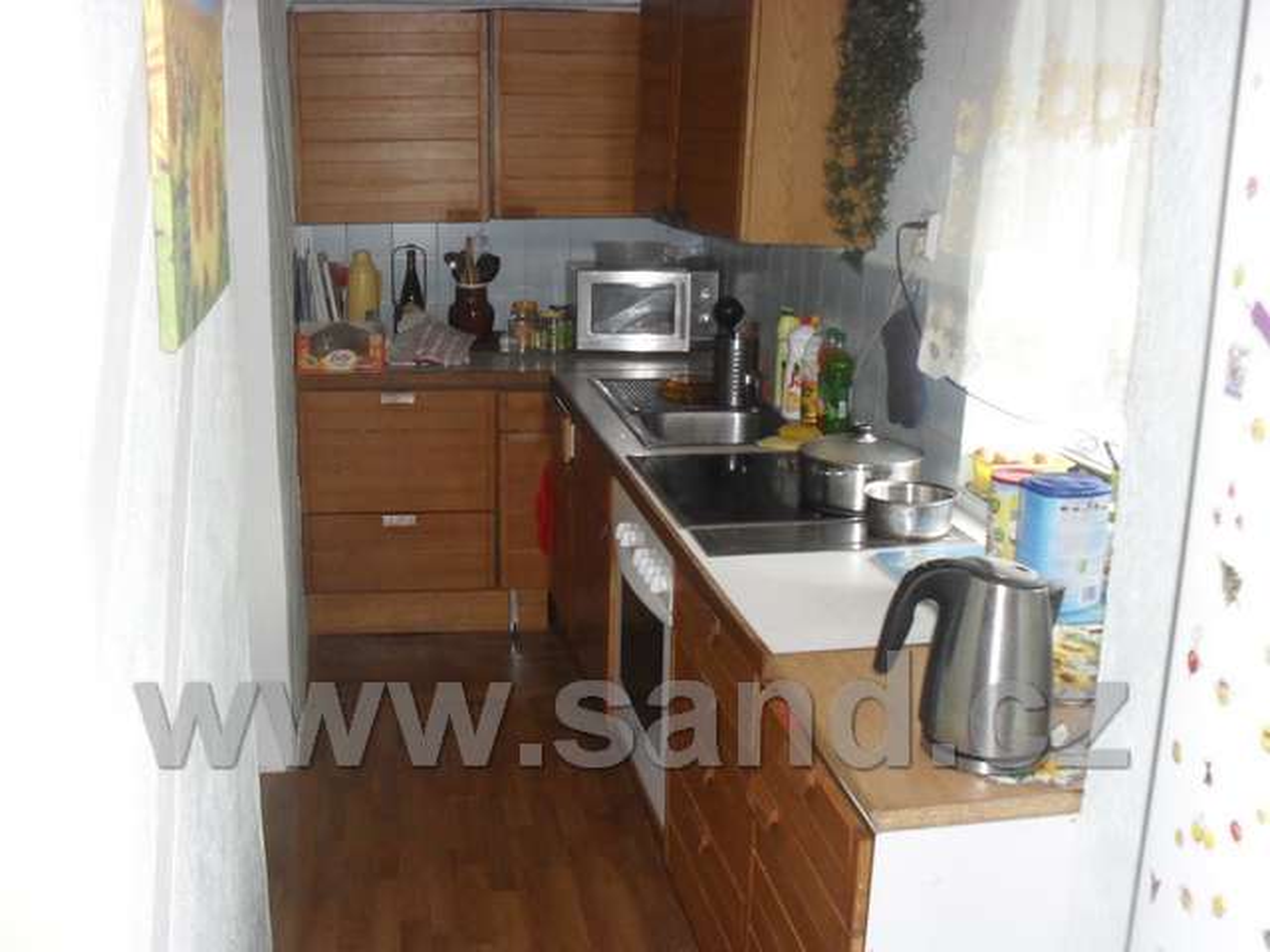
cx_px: 635
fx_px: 1284
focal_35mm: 35
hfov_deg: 52.6
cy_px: 476
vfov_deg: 40.7
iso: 200
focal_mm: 6.3
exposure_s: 1/45
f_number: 3.2
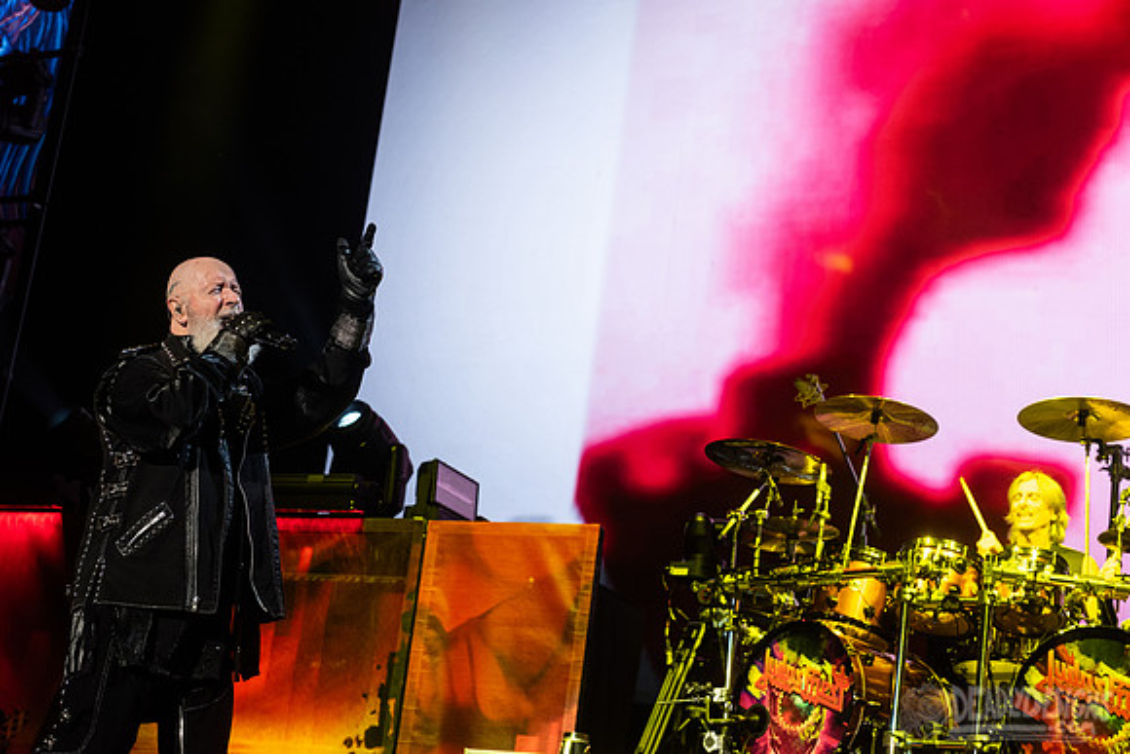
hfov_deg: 28.8
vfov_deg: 19.5
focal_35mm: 70
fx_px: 2195
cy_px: 329
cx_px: 493
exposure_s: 1/640
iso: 1600
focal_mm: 62
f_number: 4
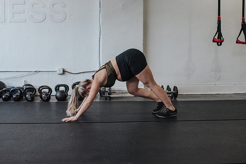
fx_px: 296
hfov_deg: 45.1
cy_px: 69
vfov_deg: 30.9
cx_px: 120
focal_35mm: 43
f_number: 3.2
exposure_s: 1/250
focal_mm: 35
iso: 800
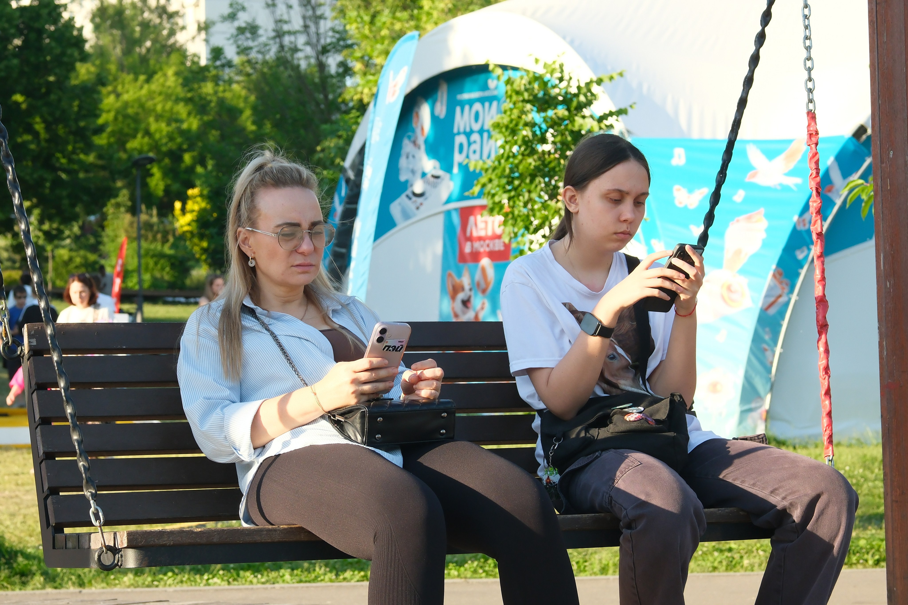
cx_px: 454
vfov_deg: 18.2
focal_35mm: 75
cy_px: 302
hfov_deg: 27.0
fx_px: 1892
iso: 1250
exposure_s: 1/900
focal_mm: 50
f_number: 5.6
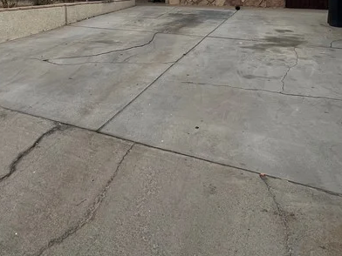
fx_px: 336
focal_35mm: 34
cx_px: 88
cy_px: -22
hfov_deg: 51.8
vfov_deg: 35.9
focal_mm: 1.57
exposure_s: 1/1815
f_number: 1.8
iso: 32
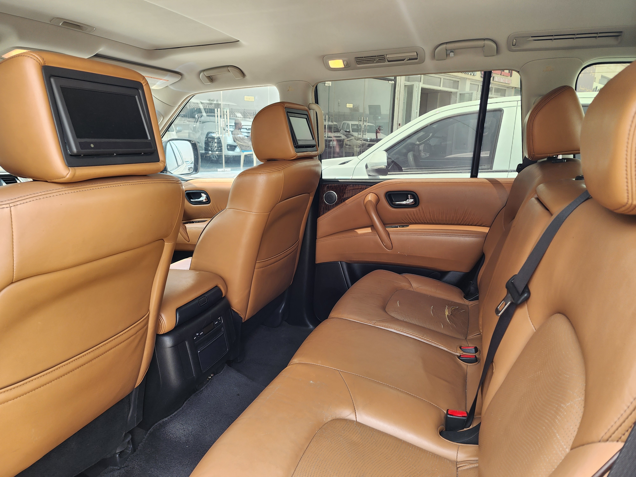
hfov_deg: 73.9
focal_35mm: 23
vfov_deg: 58.9
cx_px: 318
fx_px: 423
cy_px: 238
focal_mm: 6.4
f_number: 1.8
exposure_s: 1/180
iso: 64
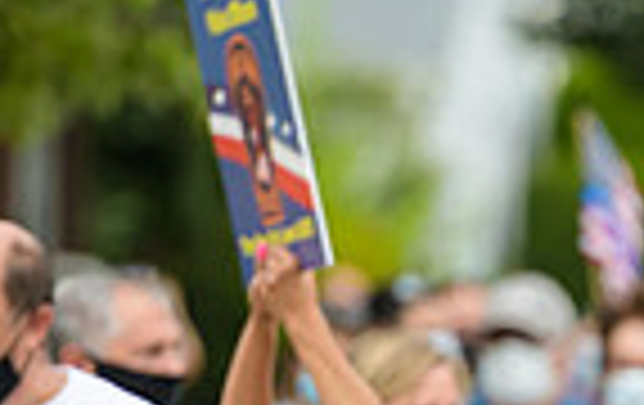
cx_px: 869
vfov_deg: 1.6
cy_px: 596
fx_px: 14508
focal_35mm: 825
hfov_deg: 2.5
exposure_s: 1/200
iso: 200
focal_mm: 200
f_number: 3.2
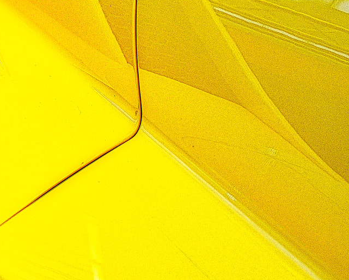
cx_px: -78
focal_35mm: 82
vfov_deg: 18.2
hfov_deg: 21.5
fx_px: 847
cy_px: -4
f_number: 2.8
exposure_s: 1/40
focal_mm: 35
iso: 1000
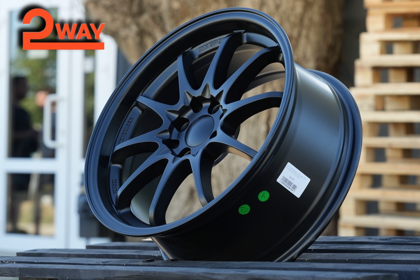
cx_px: 210
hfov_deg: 23.9
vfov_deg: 16.1
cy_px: 140
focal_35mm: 85
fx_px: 992
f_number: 5
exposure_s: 1/320
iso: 400
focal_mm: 85
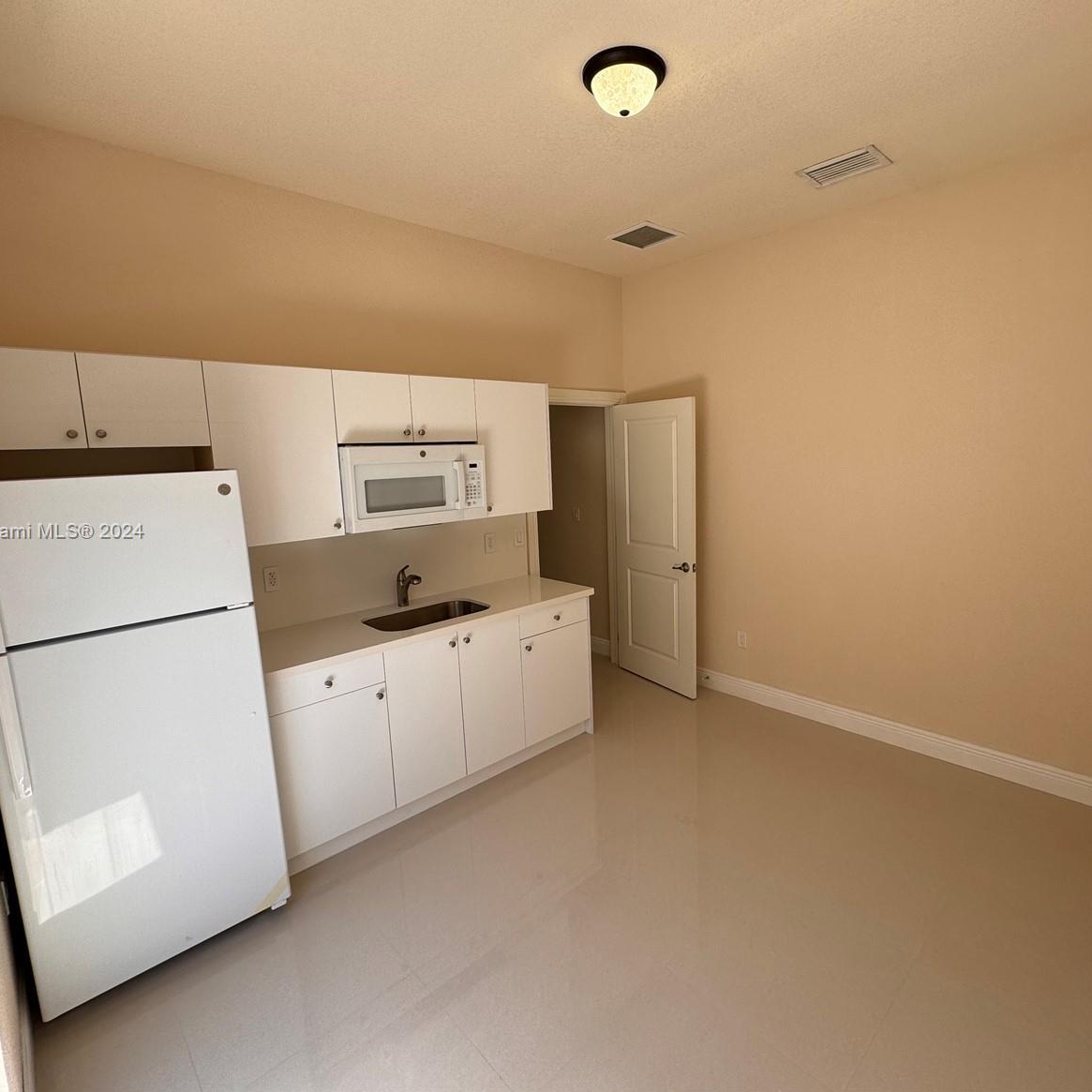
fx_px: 607
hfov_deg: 83.8
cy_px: 532
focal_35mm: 17
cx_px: 593
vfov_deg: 84.0
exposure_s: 1/218
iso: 40
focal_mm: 2.22
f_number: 2.2
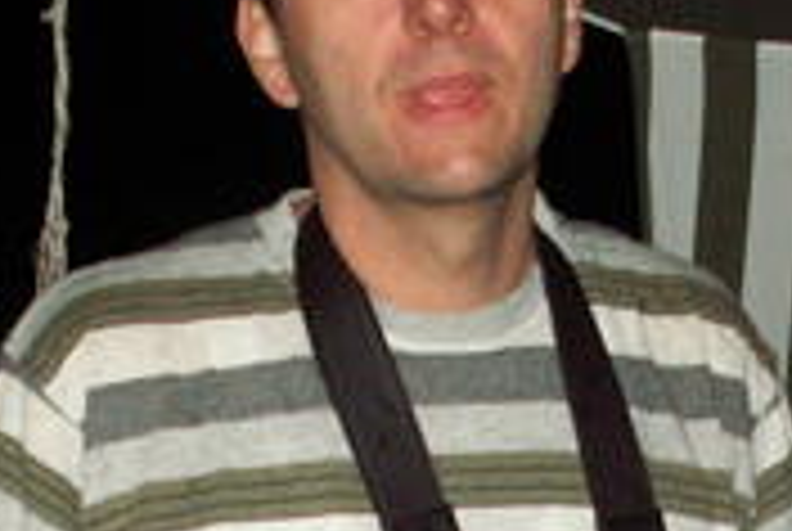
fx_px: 2909
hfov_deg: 15.5
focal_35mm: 132
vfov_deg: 10.1
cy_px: 828
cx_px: 468
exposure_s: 1/40
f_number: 2.8
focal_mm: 5.86
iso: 160
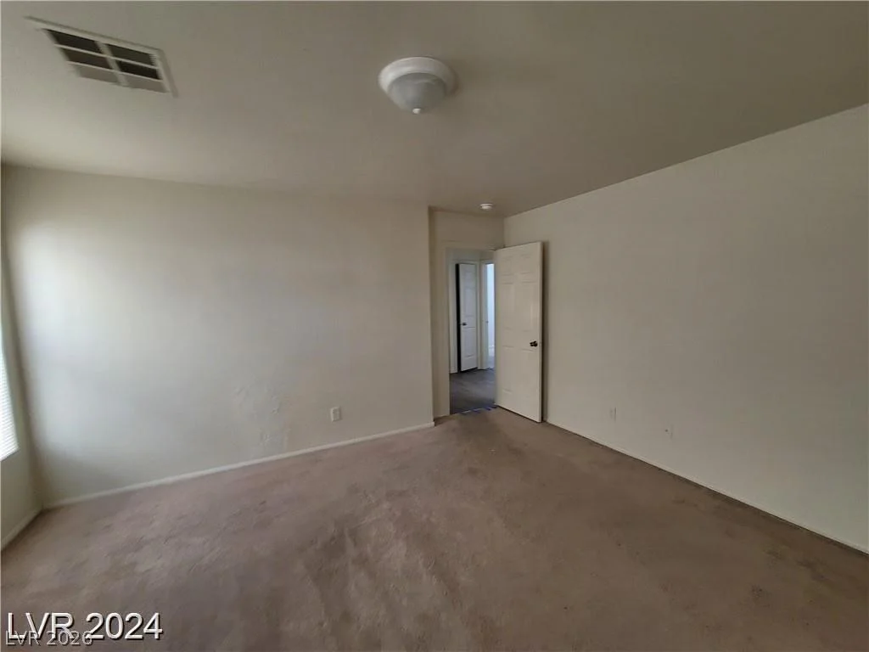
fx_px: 326
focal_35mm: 13
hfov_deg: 106.2
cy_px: 326
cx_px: 434
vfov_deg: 89.9
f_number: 2.2
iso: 125
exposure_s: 1/60
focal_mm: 2.2
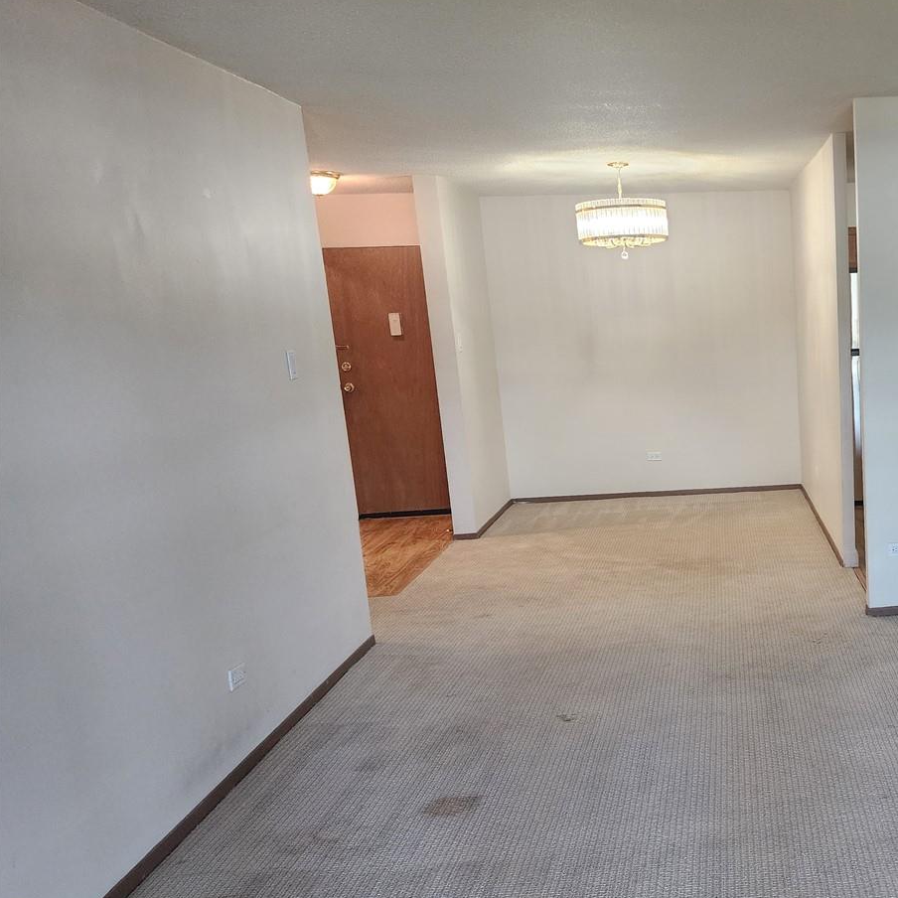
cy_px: 535
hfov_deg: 42.6
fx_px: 1057
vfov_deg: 45.8
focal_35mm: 36
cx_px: 789
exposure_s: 1/120
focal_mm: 6.4
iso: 400
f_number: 1.8
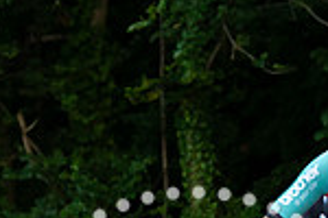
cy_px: 480
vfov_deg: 2.7
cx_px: 487
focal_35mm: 499
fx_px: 4546
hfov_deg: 4.1
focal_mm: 70
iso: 1000
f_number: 3.2
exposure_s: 1/1000
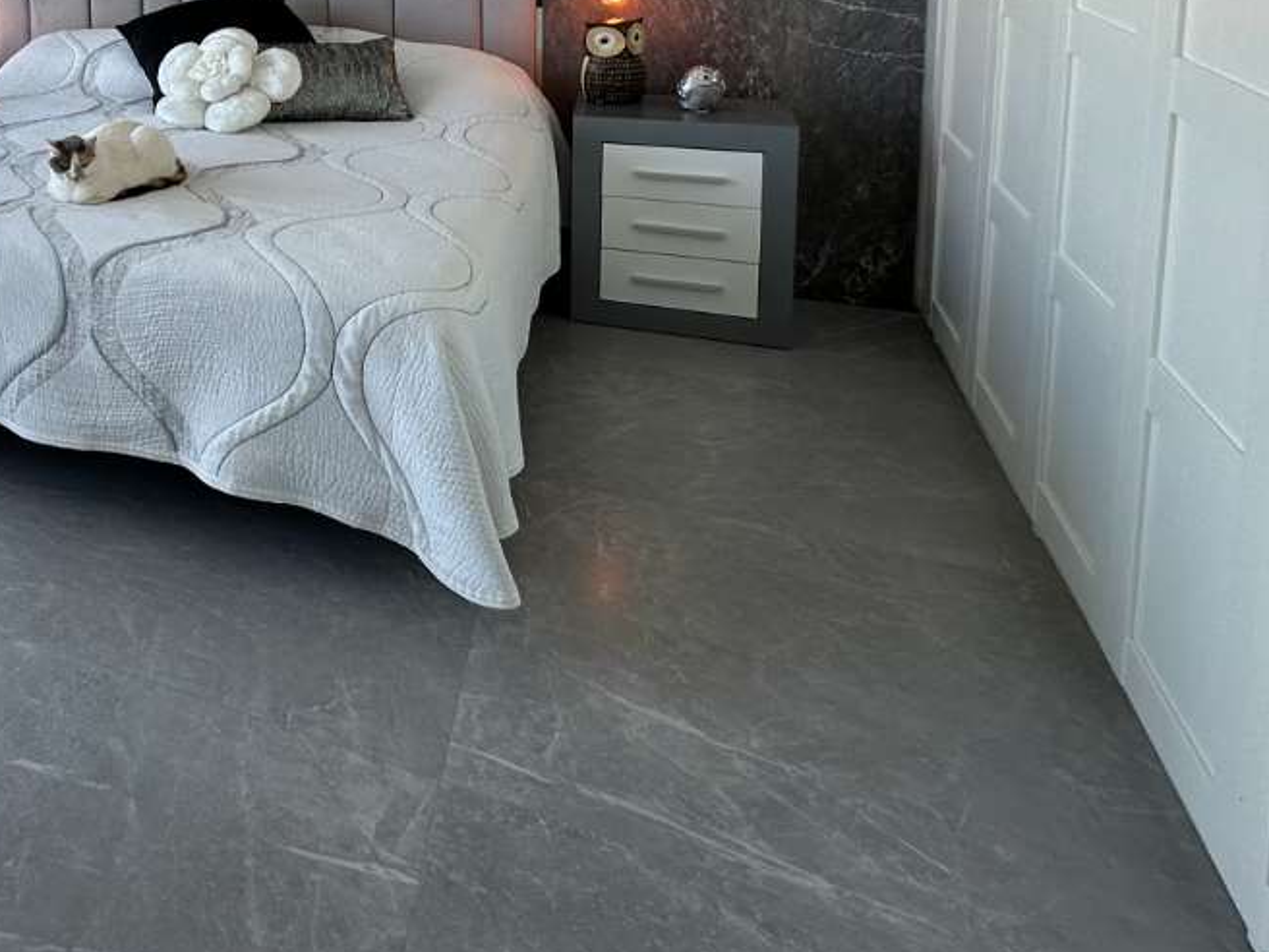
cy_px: 22
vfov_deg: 39.5
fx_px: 1173
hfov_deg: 43.9
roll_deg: +3.4
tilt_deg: -7.0
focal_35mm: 32
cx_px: -124
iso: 40
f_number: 2.2
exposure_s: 1/104
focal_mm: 2.22
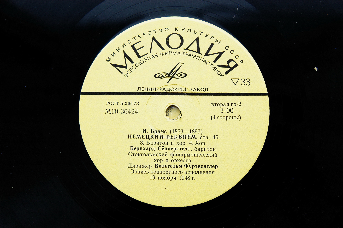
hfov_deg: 37.9
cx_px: 172
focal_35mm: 52
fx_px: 500
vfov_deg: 25.7
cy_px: 114
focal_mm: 35
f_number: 4.5
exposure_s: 1/80
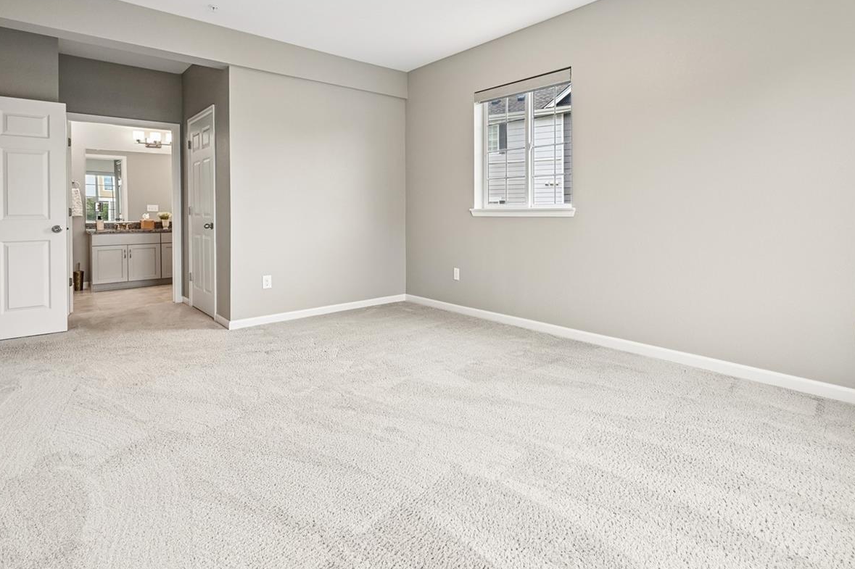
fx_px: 451
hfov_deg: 86.3
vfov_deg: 63.4
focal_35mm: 19
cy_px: 205
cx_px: 492
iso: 250
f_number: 8
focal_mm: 14
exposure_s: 1/15
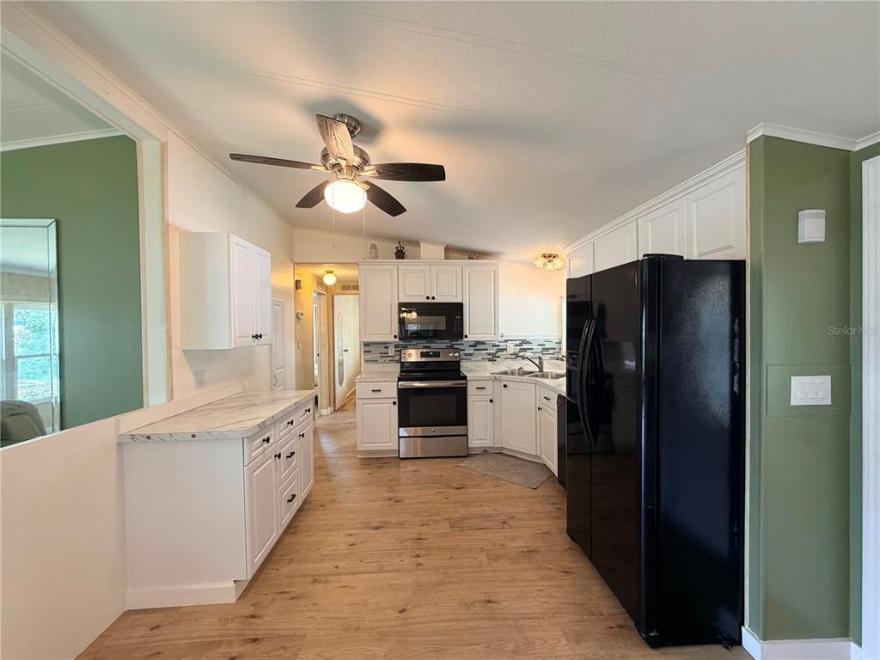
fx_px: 356
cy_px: 330
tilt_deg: -0.4
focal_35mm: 14
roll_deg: +1.2
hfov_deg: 102.1
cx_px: 440
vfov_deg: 85.7
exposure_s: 1/60
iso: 250
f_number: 2.2
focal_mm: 2.22
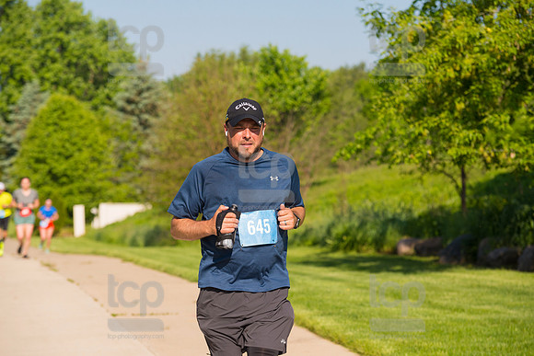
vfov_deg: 11.4
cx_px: 267
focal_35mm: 120
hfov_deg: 17.1
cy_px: 178
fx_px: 1780
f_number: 5.6
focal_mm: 120
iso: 400
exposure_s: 1/2000
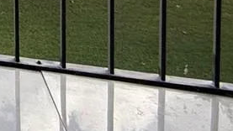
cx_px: -315
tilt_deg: -5.1
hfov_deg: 15.1
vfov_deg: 11.0
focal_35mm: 88
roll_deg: +3.3
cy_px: -207
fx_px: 544
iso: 64
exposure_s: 1/408
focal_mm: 2.22
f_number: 2.2
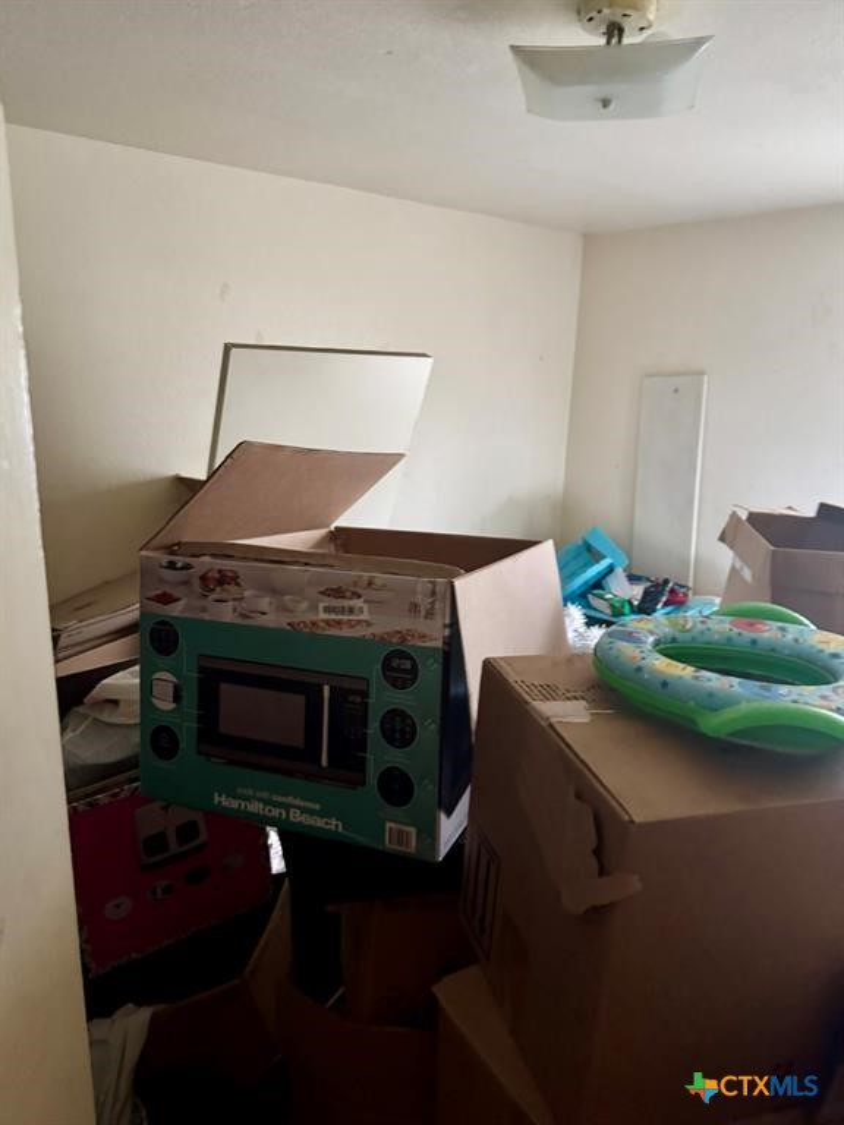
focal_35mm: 24
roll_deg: -2.2
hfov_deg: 56.8
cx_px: 422
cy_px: 562
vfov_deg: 71.6
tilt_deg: -13.6
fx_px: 780
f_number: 1.78
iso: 800
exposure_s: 1/30
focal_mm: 6.76
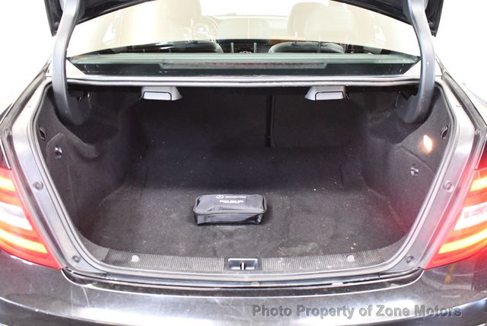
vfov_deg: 36.9
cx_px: 244
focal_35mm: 36
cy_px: 163
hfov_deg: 53.1
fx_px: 487
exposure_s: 1/60
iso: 5600
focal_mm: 18
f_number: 3.5
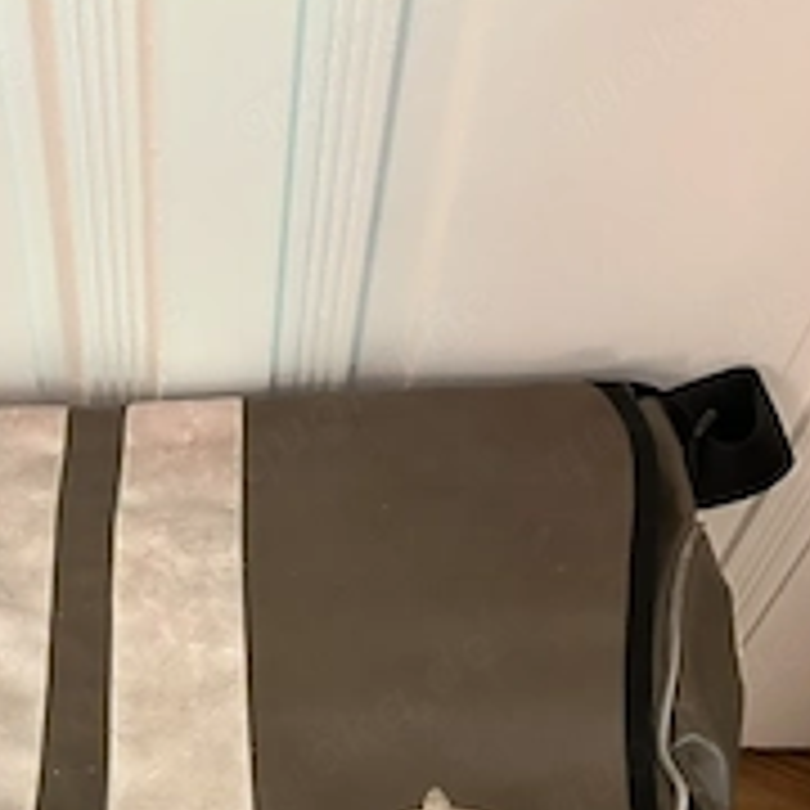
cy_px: 796
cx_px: 216
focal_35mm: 51
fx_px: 1350
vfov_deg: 31.1
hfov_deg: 32.8
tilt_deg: -63.3
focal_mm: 5.7
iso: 500
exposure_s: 1/50
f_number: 1.5
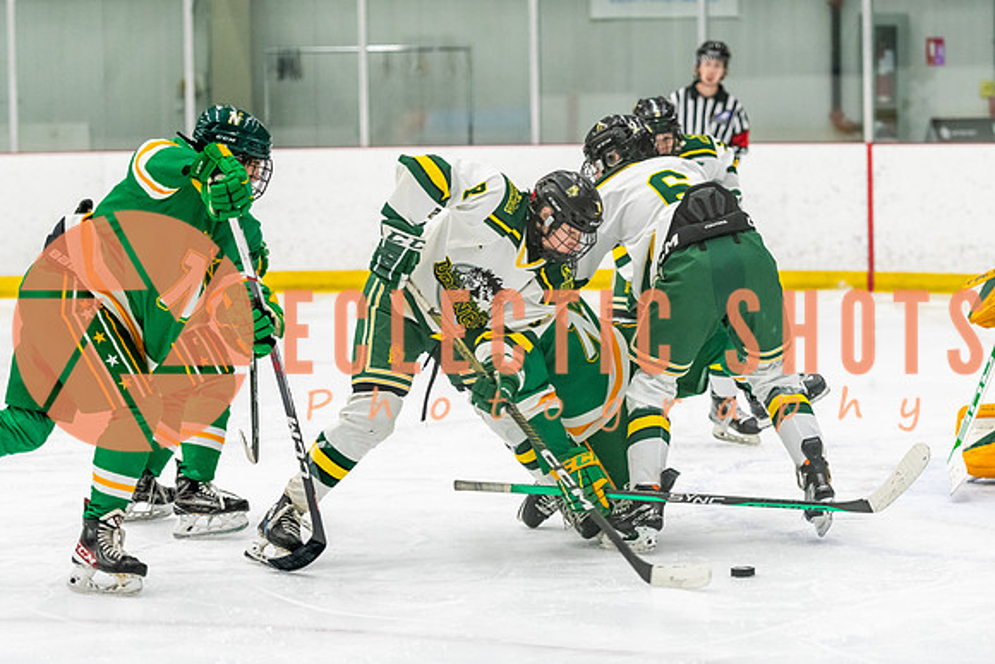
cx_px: 602
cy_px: 267
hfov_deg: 15.7
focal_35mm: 130
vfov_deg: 10.5
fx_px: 3603
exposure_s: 1/800
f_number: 2.8
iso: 3200
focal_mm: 105
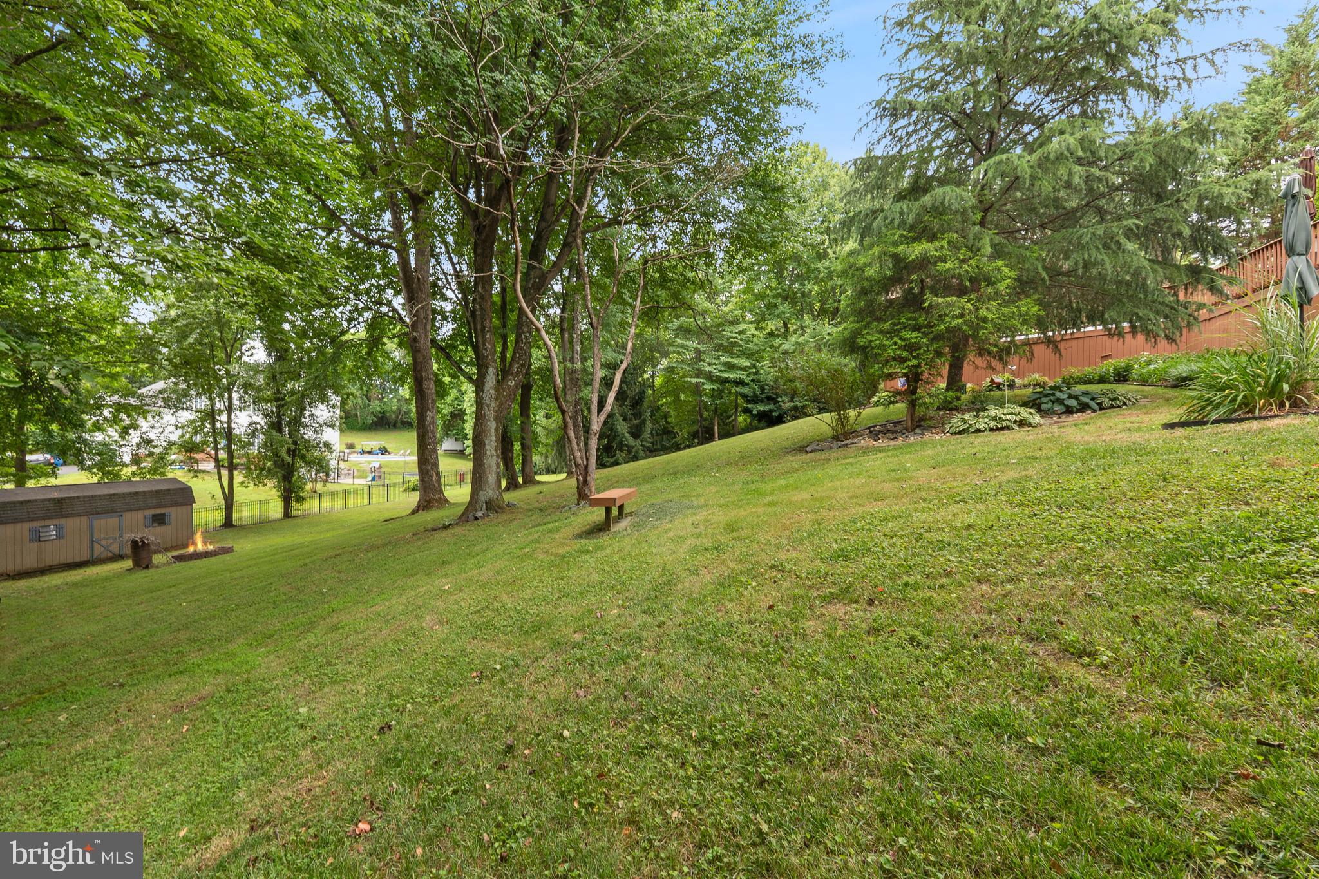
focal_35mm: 15
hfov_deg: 100.4
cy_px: 440
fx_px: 549
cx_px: 660
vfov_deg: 77.3
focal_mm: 10
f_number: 8
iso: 320
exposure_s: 1/30
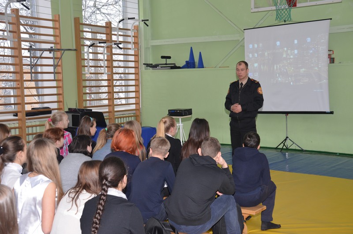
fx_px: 469
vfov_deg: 27.9
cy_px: 117
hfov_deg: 41.2
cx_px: 176
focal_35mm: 48
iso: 400
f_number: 4.2
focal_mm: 32
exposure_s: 1/80
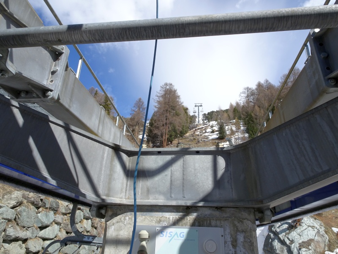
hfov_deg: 71.6
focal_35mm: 24
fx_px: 234
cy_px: 127
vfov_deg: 56.8
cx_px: 169
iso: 80
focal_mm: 4.1
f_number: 3.5
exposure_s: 1/1000
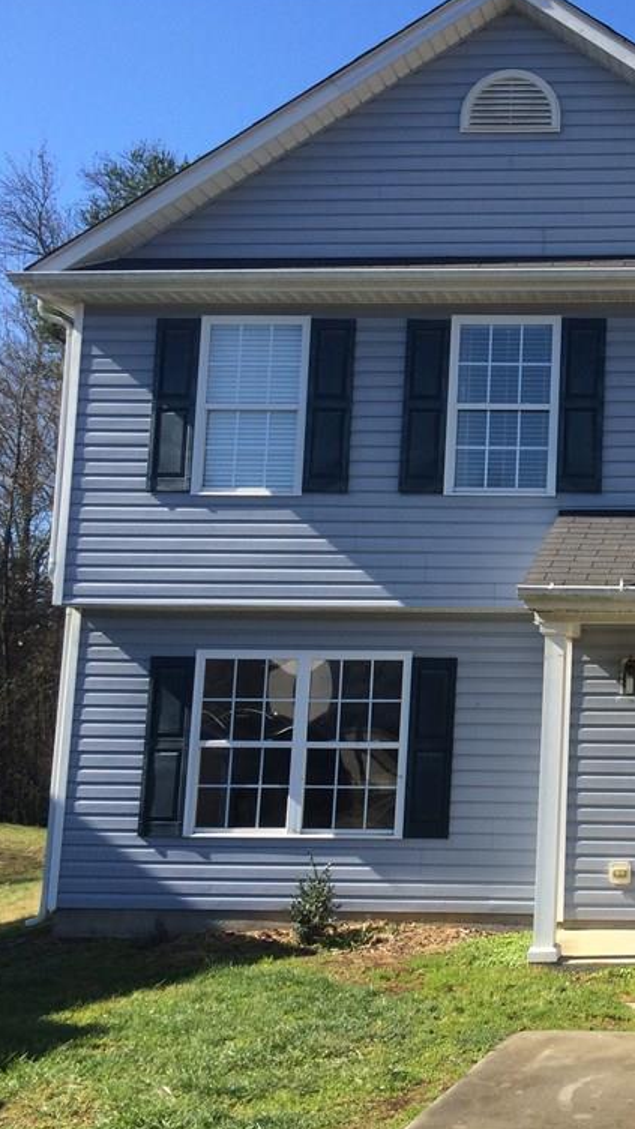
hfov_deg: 25.5
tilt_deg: +5.2
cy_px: 558
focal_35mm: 43
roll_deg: -0.6
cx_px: 710
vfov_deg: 47.4
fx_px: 1287
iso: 32
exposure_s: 1/1109
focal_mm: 4.15
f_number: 2.2
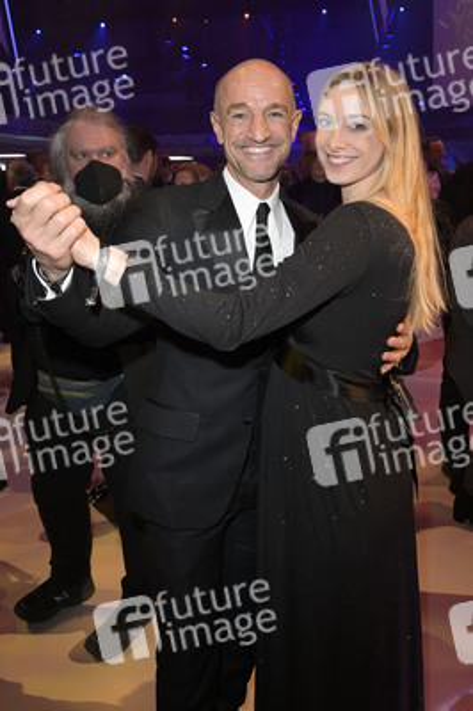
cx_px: 236
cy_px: 356
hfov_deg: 53.1
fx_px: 474
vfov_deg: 73.8
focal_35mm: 24
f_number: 5.6
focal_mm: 24
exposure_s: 1/250
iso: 4000
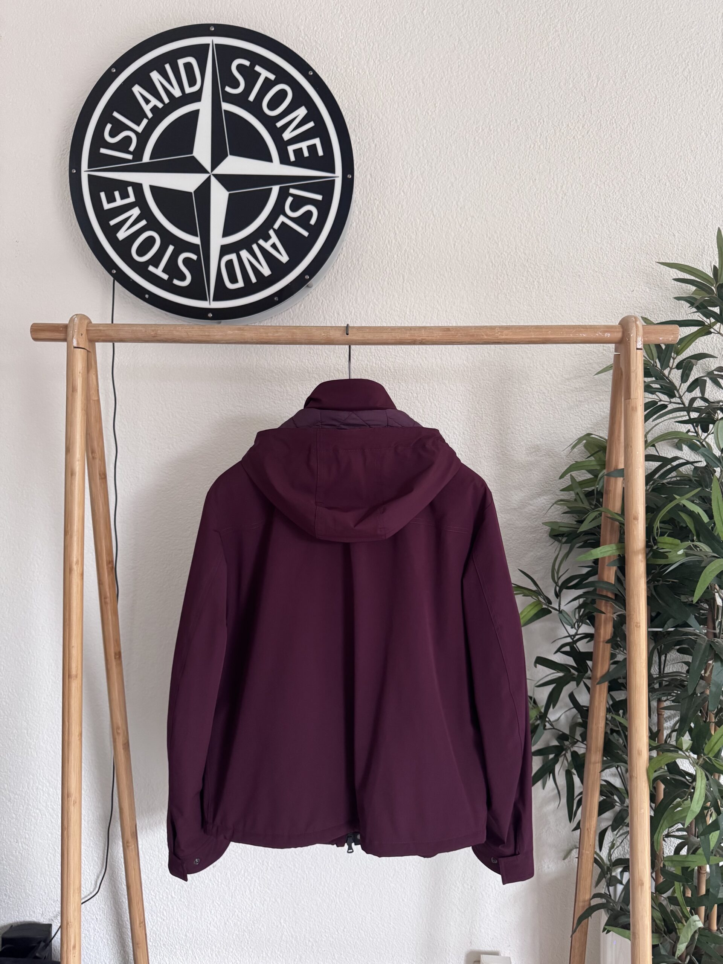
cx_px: 362
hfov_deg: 56.8
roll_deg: -0.7
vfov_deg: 71.6
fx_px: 668
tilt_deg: -4.2
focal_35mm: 24
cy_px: 482
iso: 400
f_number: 1.78
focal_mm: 6.76
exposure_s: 1/50
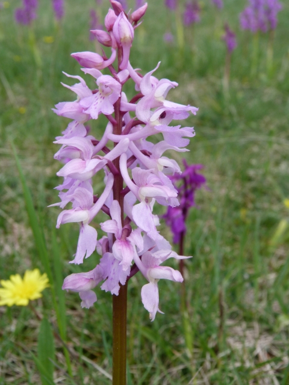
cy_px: 192
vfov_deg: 42.9
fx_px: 490
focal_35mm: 44
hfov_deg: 32.9
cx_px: 144
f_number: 5
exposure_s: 1/250
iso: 100
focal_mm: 7.9
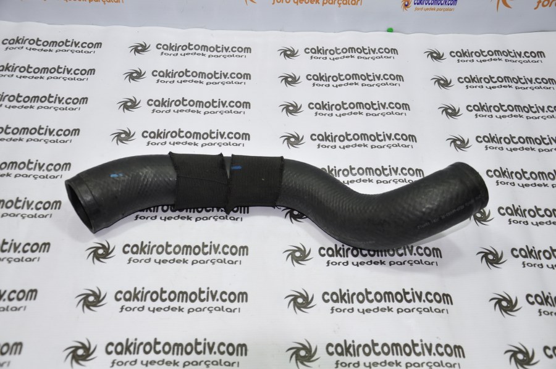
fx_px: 694
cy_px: 184
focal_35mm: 45
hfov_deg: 43.6
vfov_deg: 29.8
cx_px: 278
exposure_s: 1/40
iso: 200
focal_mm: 30
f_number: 4.5
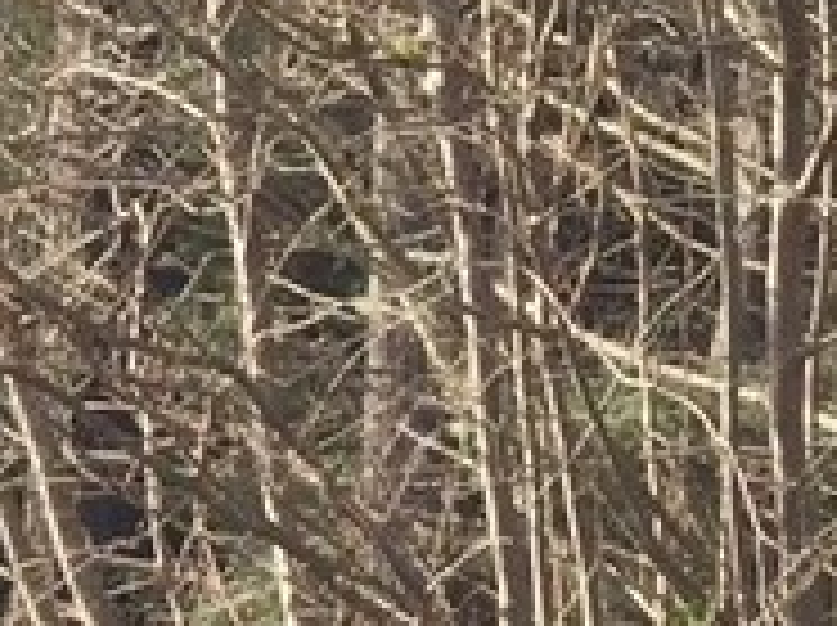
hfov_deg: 10.9
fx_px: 3864
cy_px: 941
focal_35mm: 160
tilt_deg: -0.5
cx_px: -1017
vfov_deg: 9.0
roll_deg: -1.2
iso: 32
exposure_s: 1/989
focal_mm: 4.15
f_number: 2.2
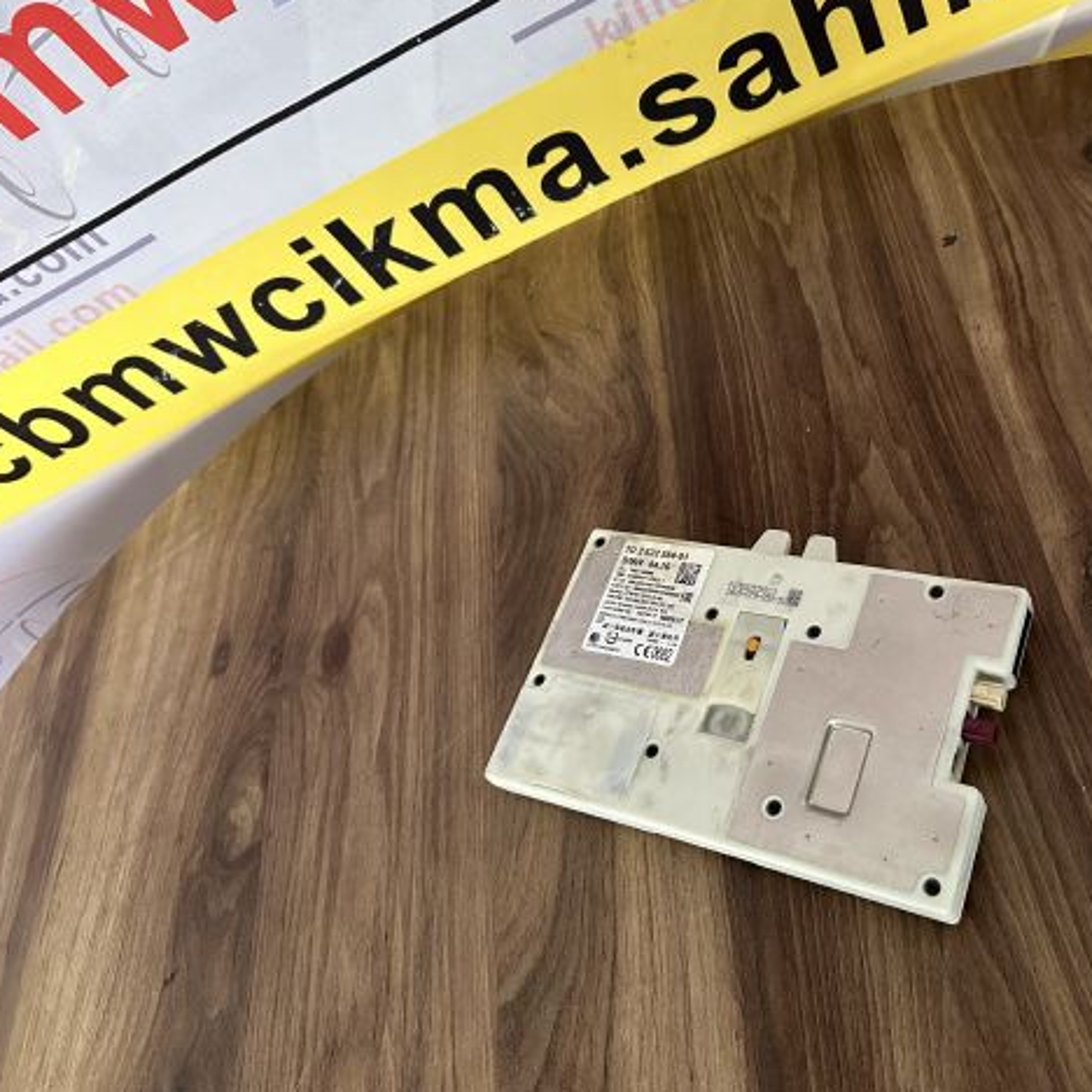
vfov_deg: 55.6
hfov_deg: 54.7
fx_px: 1035
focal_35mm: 29
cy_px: 544
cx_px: 712
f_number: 1.78
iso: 800
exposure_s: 1/60
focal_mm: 6.86
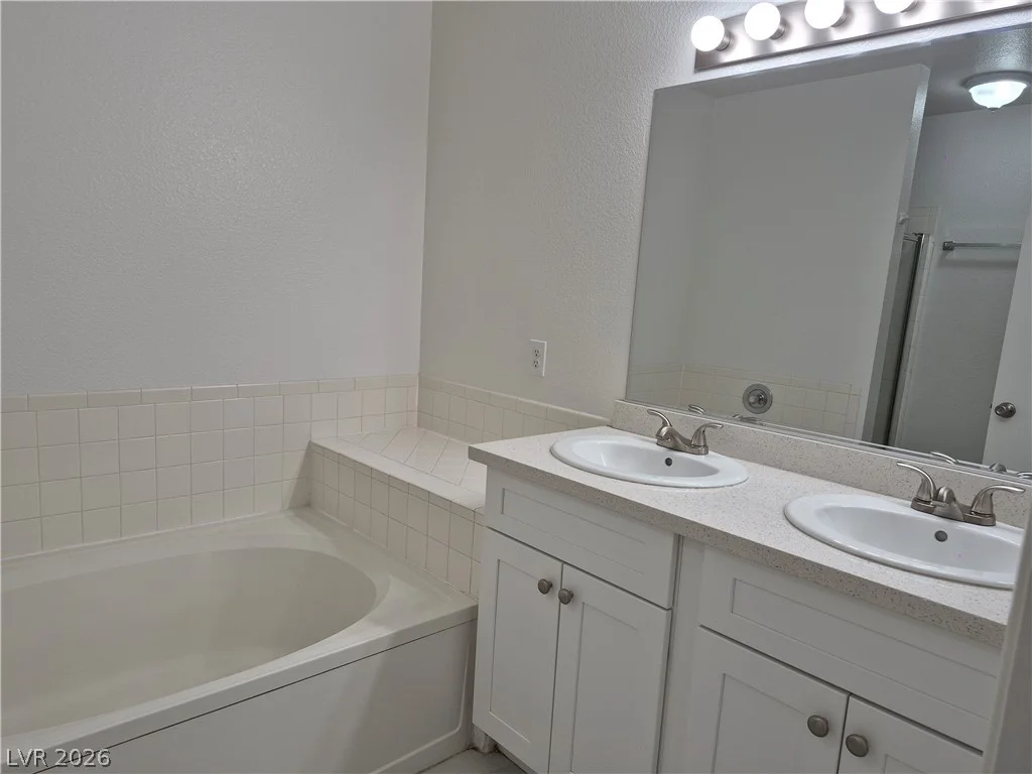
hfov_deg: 73.9
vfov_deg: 58.9
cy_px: 387
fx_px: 686
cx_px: 516
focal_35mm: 23
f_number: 1.8
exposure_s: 1/120
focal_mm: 5.4
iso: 50
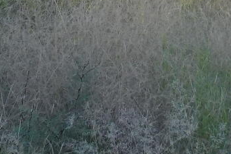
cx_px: 127
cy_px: -188
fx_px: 1200
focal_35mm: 187
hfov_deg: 11.0
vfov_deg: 7.0
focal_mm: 5.4
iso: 100
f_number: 3.5
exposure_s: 1/160
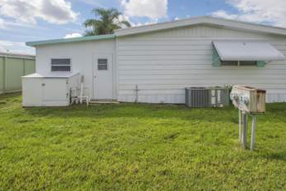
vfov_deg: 52.4
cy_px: 69
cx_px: 165
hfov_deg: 73.3
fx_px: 191
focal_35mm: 24
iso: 320
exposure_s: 1/800
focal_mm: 11.5
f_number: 8
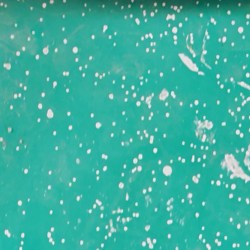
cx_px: 85
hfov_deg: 6.5
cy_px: -307
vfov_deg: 6.3
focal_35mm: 268
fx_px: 2190
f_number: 1.9
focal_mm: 6.67
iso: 160
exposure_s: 1/50
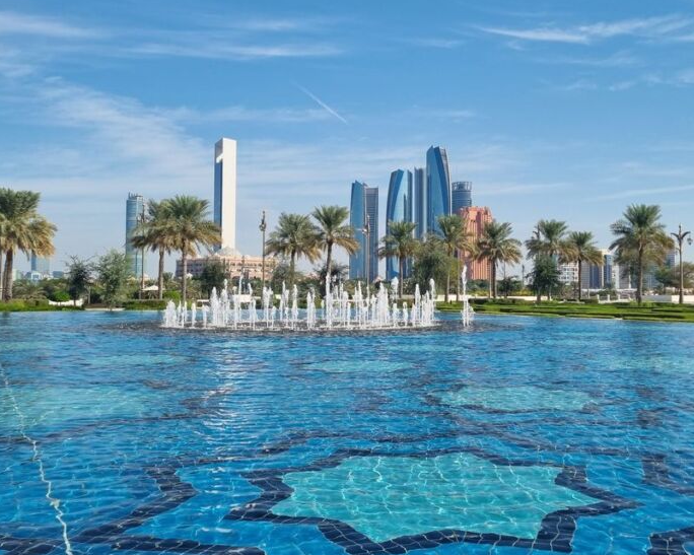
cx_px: 403
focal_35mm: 38
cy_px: 255
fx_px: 780
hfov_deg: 47.8
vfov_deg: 39.1
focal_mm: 5.4
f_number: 1.8
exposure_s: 1/3904
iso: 50
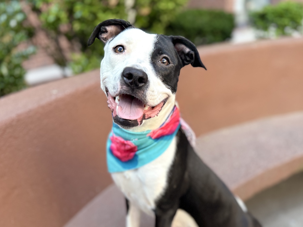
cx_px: 152
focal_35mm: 24
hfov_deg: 71.6
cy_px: 114
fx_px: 210
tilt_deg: -27.5
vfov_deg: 56.8
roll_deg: +2.4
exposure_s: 1/212
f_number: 1.78
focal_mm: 6.76
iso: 125
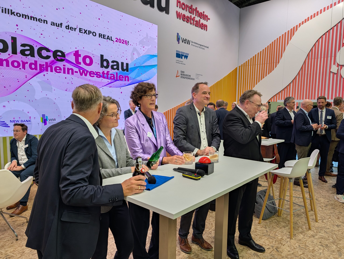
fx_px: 239
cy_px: 130
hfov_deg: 71.5
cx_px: 172
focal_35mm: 24
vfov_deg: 56.9
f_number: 1.68
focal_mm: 6.9
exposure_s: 1/100
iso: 17
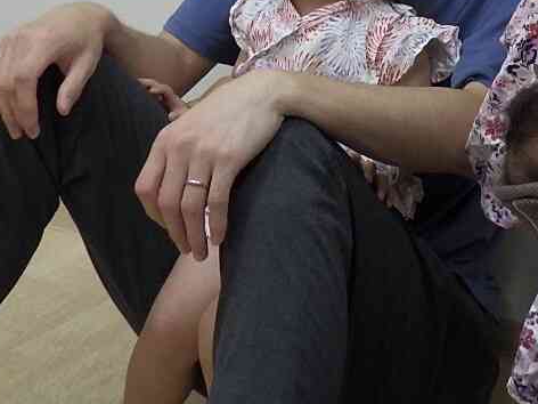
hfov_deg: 25.2
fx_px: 1181
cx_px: 438
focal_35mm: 76
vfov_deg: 18.6
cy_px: -52
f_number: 3.5
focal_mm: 5
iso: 320
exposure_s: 1/60
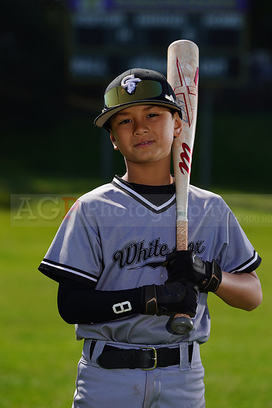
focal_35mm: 241
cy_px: 204
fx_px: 2729
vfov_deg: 8.5
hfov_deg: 5.7
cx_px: 136
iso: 100
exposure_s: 1/250
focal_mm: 241
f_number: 8
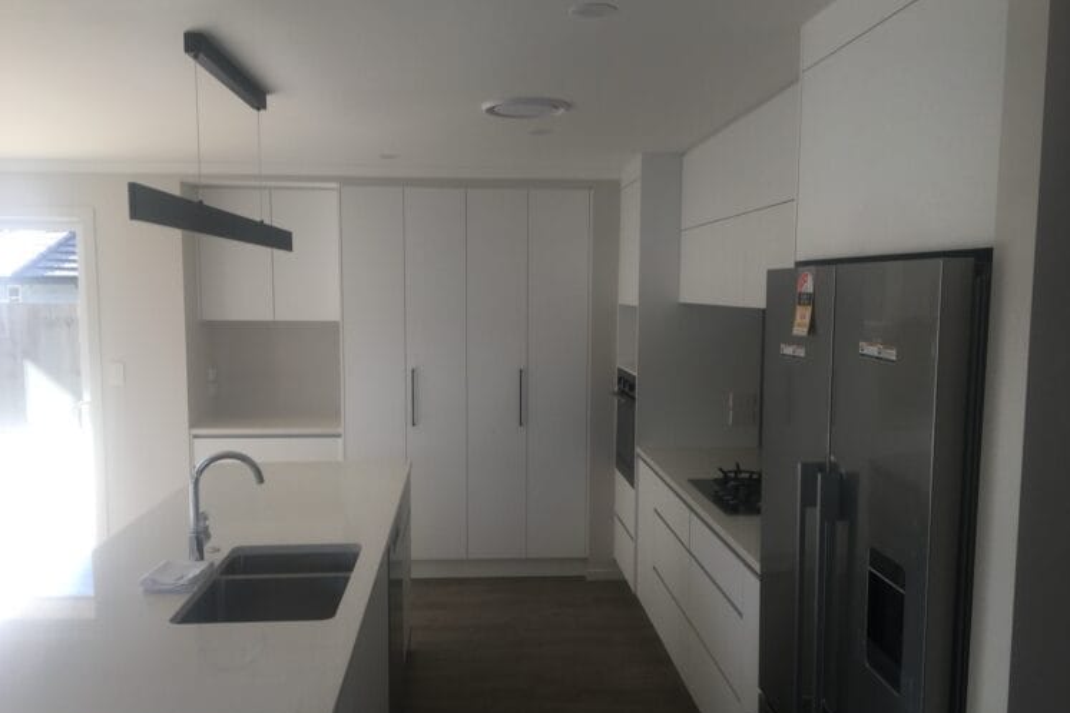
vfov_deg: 42.3
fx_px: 921
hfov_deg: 60.3
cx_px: 527
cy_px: 388
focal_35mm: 31
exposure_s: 1/176
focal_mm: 4.15
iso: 25
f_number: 2.2
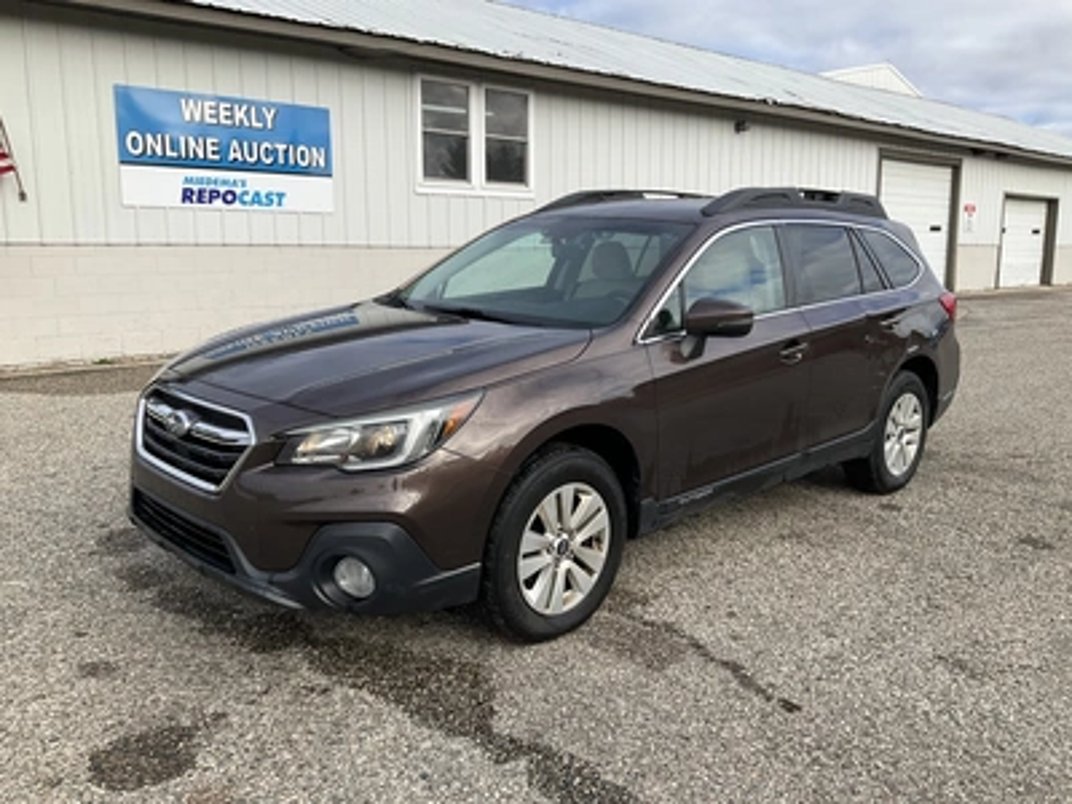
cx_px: 536
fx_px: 898
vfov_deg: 48.2
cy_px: 402
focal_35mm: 29
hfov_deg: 61.7
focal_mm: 3
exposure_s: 1/962
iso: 25
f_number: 1.8
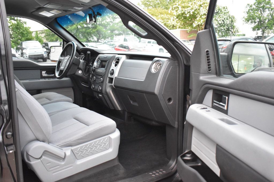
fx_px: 262
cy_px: 91
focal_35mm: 34
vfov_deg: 38.3
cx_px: 137
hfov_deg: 55.1
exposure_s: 1/100
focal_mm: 23
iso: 3200
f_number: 3.8
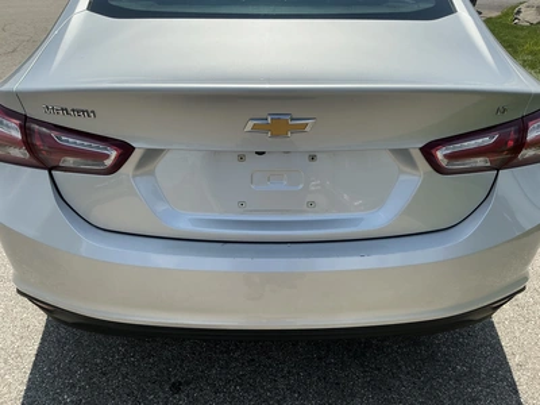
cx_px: 270
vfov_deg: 49.7
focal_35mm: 28
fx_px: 437
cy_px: 202
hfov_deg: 63.4
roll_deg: +0.5
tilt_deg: -29.2
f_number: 1.8
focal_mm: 3
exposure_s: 1/2538
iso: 25
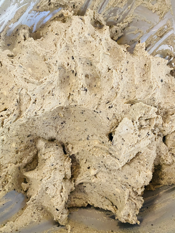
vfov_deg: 67.3
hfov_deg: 53.1
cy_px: 116
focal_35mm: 26
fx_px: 175
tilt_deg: -78.6
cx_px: 88
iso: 500
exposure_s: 1/52
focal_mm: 4.25
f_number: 1.8
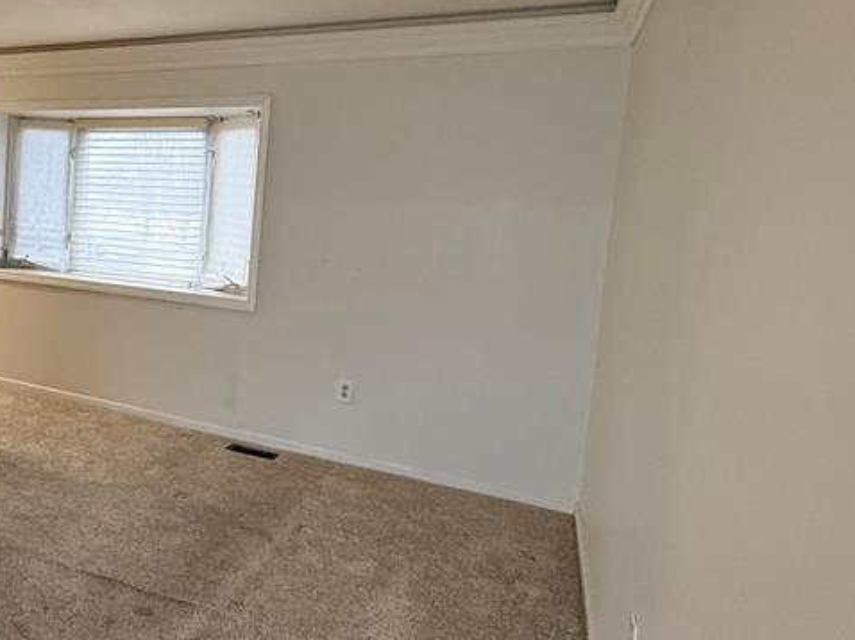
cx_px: 118
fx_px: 741
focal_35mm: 30
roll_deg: -3.3
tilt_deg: -4.3
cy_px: 268
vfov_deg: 46.6
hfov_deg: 53.9
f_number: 2.2
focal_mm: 2.22
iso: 320
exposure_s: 1/120
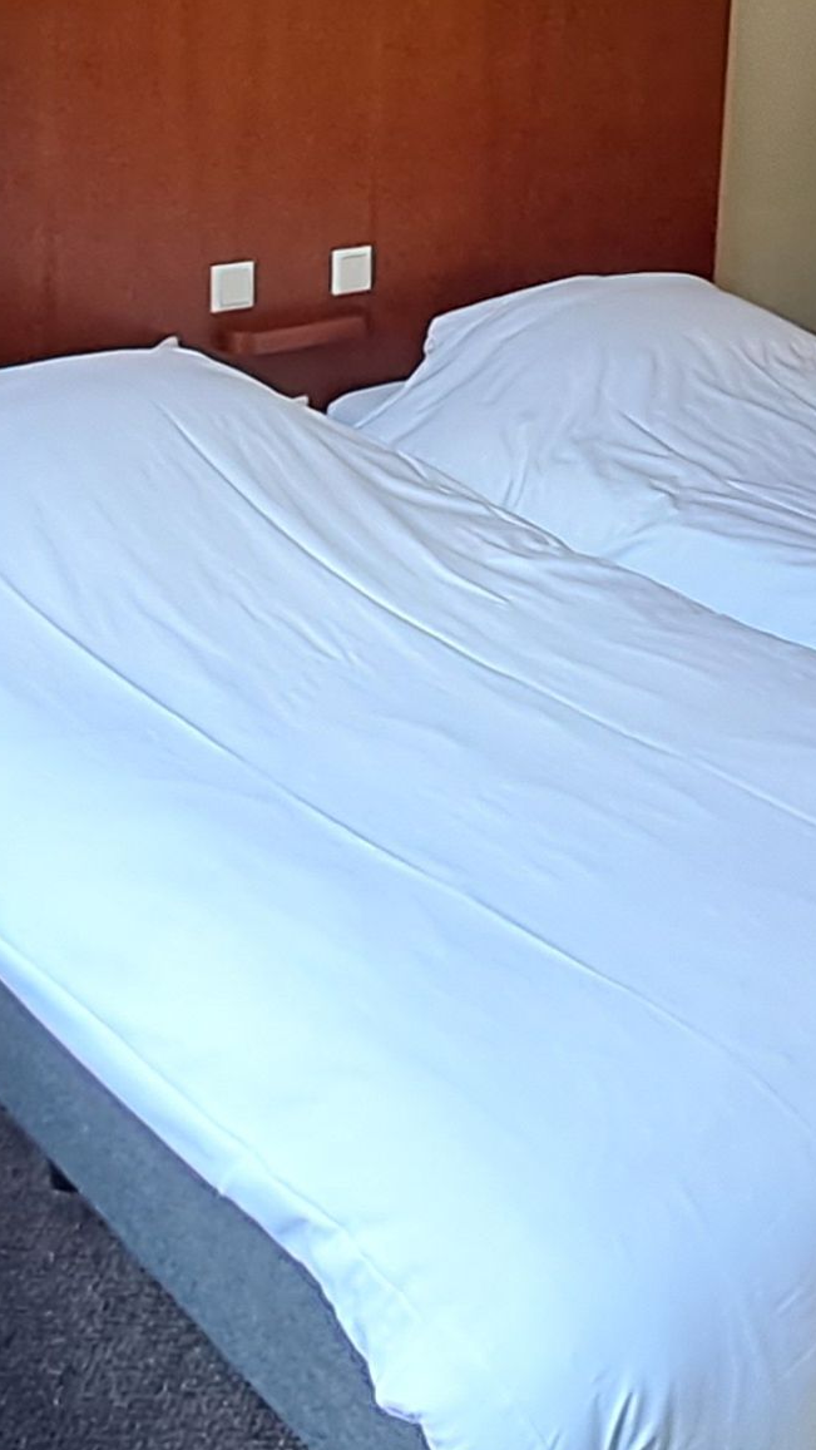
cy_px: 279
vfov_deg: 41.7
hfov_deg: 25.0
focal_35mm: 47
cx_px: 669
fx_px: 1808
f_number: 2.2
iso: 80
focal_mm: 1.42
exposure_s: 1/50
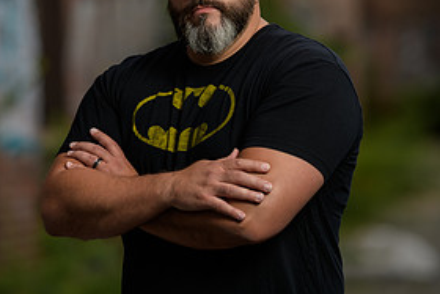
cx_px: 206
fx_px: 2653
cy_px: 47
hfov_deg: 9.5
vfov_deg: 6.3
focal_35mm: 217
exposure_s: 1/250
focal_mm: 135
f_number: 2
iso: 200
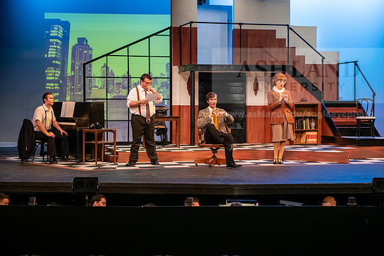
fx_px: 747
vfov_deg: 19.5
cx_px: 192
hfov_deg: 28.8
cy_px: 128
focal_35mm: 70
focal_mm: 70
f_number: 3.5
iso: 2500
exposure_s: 1/200
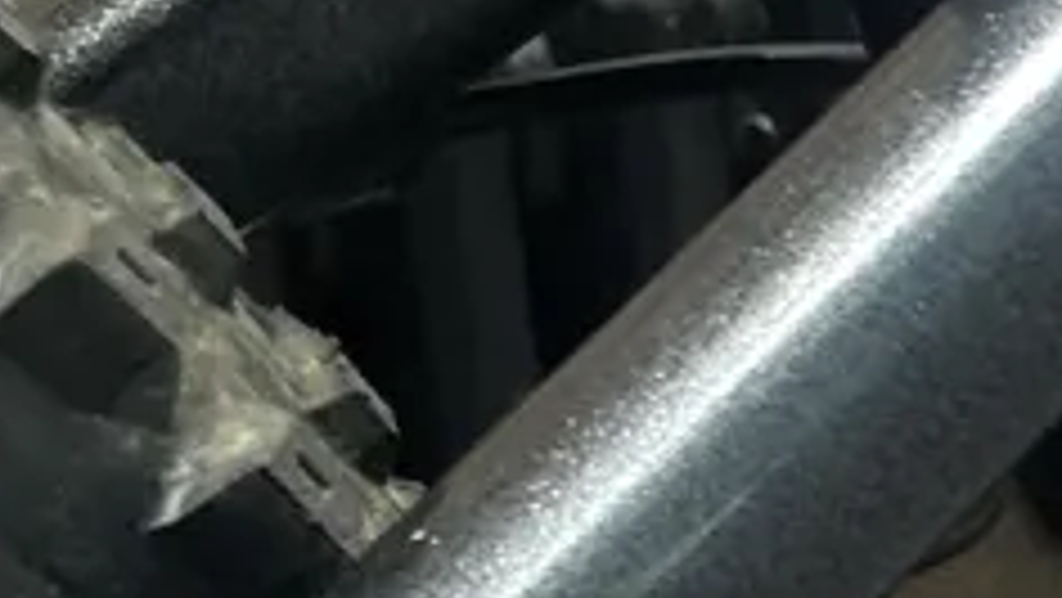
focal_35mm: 138
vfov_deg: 8.8
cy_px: 342
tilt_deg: -24.8
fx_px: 3888
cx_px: 1422
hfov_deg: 14.8
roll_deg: +4.3
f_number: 1.8
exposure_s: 1/20
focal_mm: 3.99
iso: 640
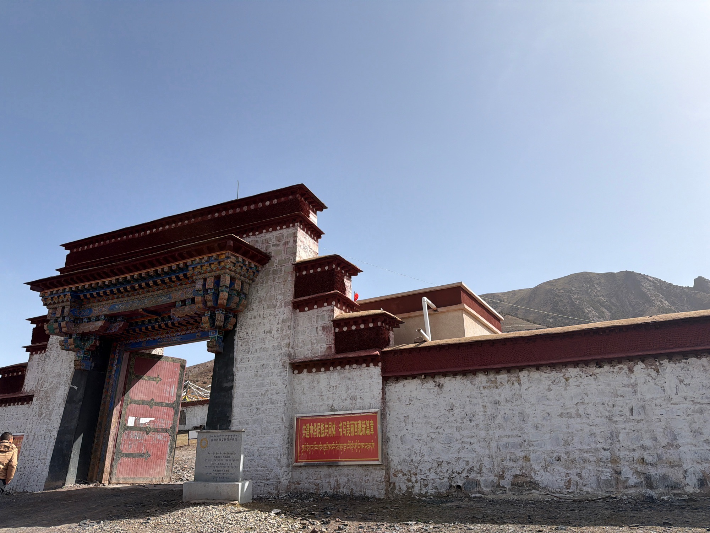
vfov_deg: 56.8
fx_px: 492
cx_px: 355
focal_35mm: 24
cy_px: 266
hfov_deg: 71.6
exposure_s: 1/5714
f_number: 1.78
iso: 80
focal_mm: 6.76
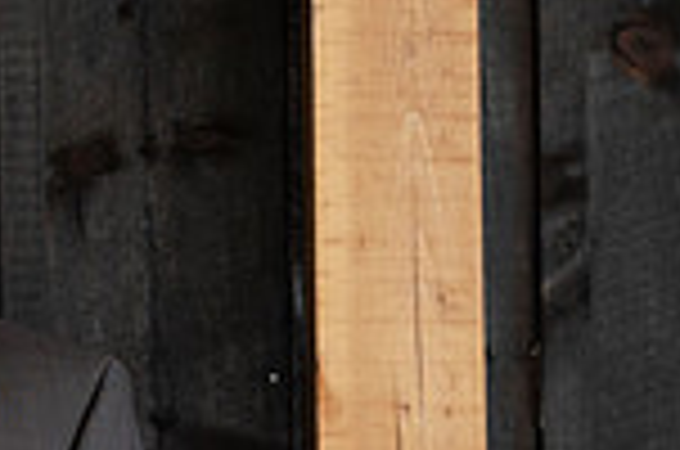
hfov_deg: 7.8
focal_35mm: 258
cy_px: 434
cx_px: -531
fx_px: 4863
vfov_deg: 5.3
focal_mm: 67
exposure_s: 1/400
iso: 400
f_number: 3.2
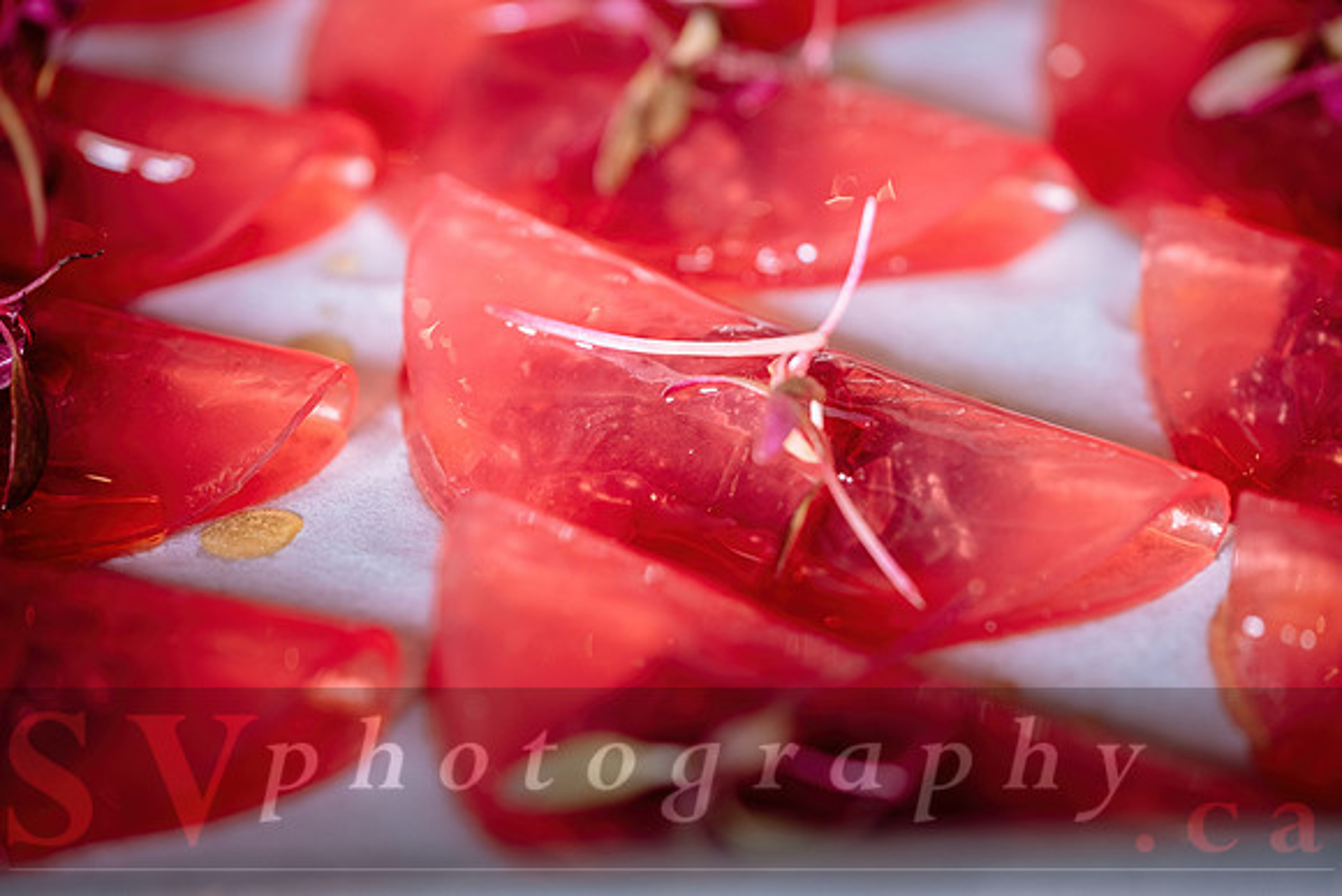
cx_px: 671
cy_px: 448
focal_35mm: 120
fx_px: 4474
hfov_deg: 17.1
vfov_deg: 11.4
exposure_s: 1/100
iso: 200
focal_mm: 80
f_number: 4
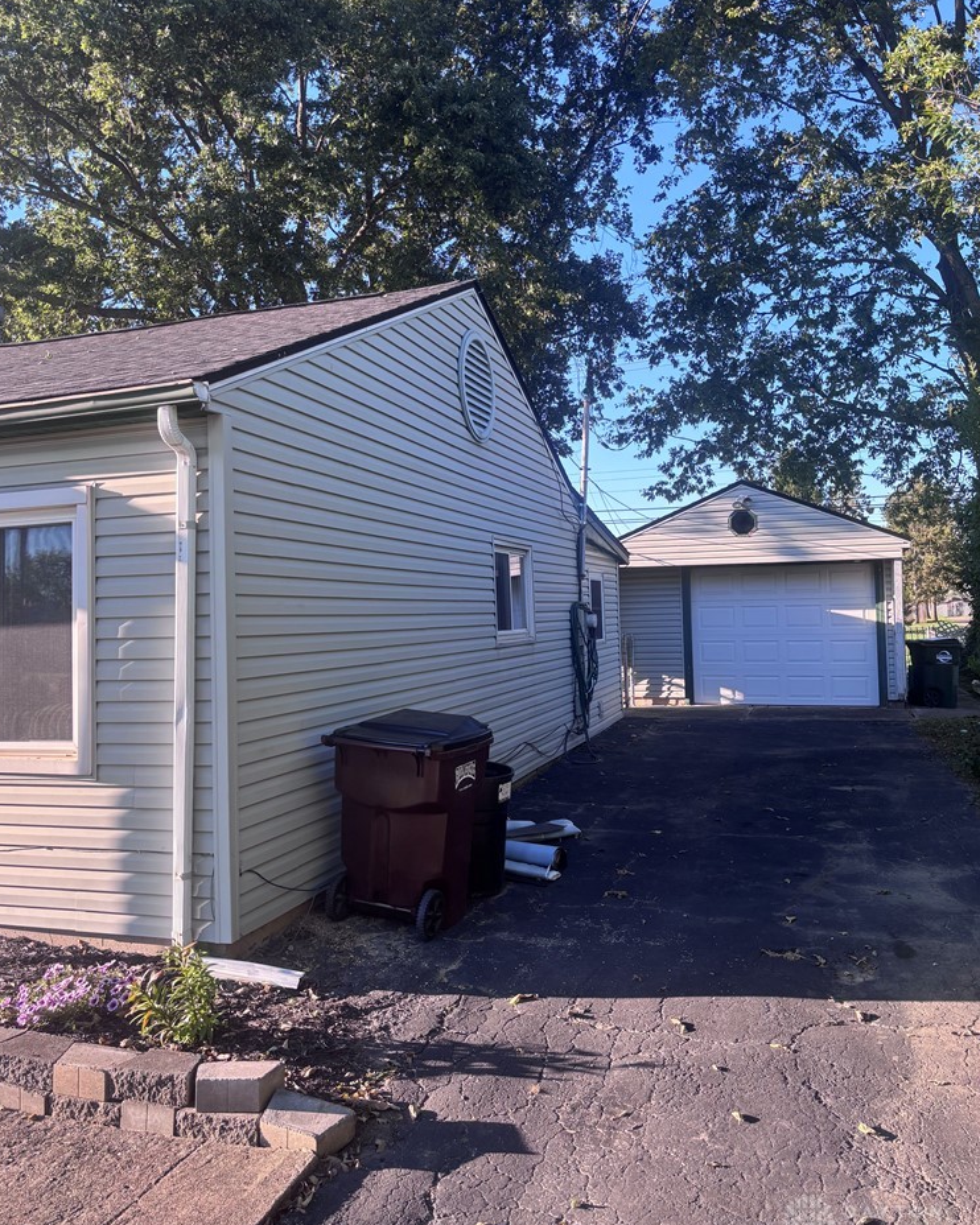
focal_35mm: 28
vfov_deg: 62.1
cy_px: 566
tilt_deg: +3.7
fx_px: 1015
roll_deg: -0.5
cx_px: 474
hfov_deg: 51.5
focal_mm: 5.96
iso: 50
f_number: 1.6
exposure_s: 1/468
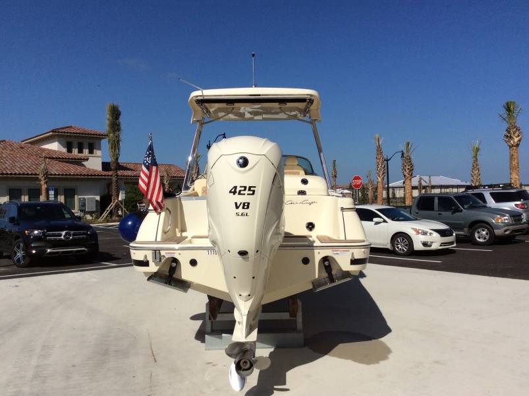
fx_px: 488
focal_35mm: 32
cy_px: 198
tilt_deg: +0.9
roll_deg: +1.8
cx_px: 264
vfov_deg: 44.1
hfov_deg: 56.9
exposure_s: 1/4405
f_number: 2.4
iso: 32
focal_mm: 3.3
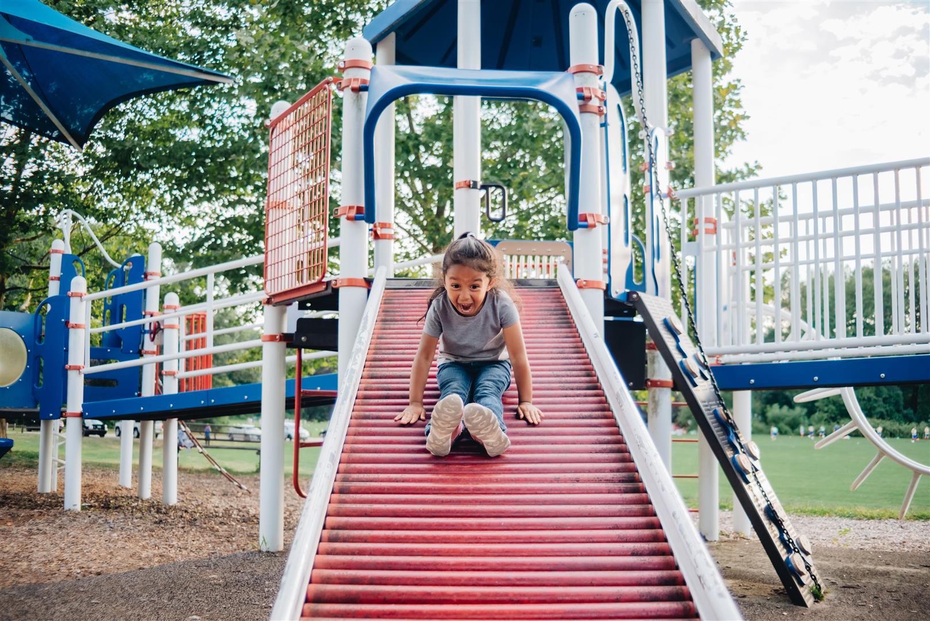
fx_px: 904
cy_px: 310
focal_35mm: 35
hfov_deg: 54.4
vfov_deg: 37.9
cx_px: 465
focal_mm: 35
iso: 250
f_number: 3.3
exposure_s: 1/200
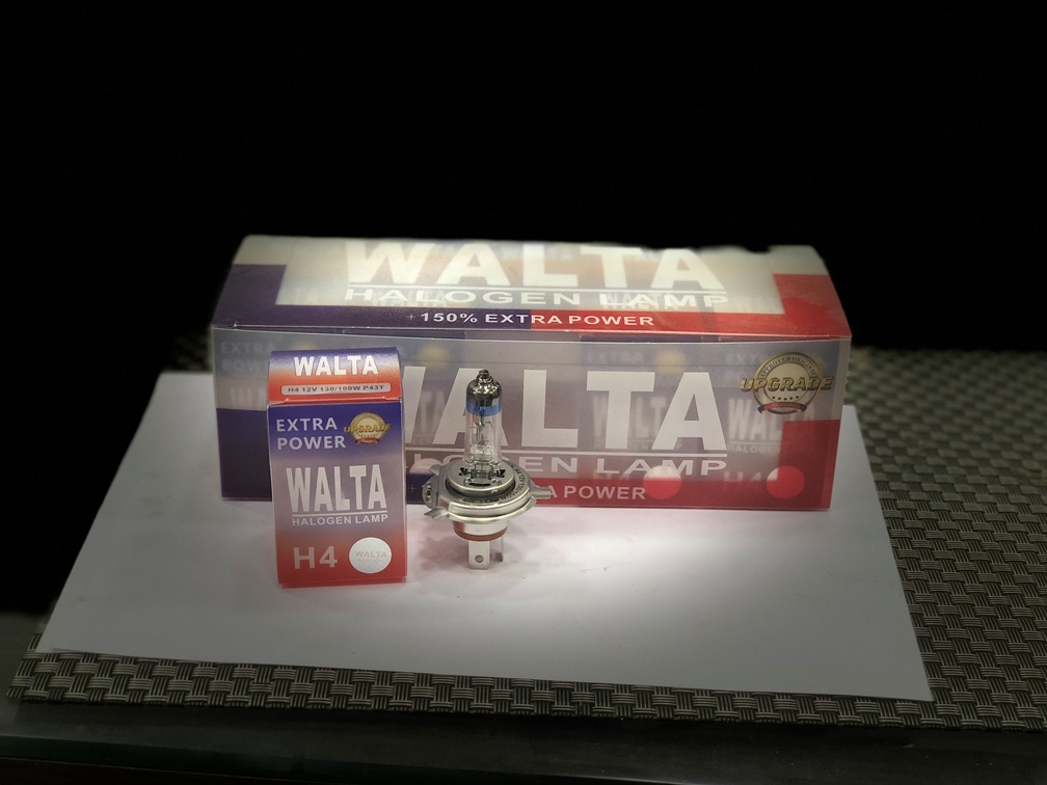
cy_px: 392
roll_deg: -1.9
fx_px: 1573
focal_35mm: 52
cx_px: 524
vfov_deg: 28.0
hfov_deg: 36.8
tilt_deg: -27.8
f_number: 2.4
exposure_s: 1/50
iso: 80
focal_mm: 6
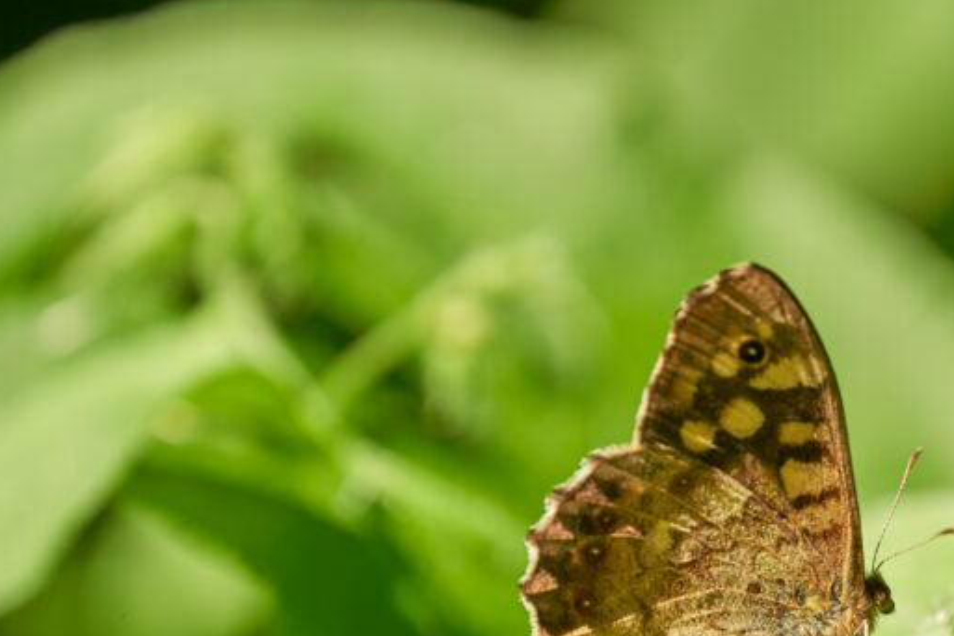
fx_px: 21172
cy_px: 561
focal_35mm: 799
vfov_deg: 1.7
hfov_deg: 2.6
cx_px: 792
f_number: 6.3
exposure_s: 1/250
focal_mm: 400
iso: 160
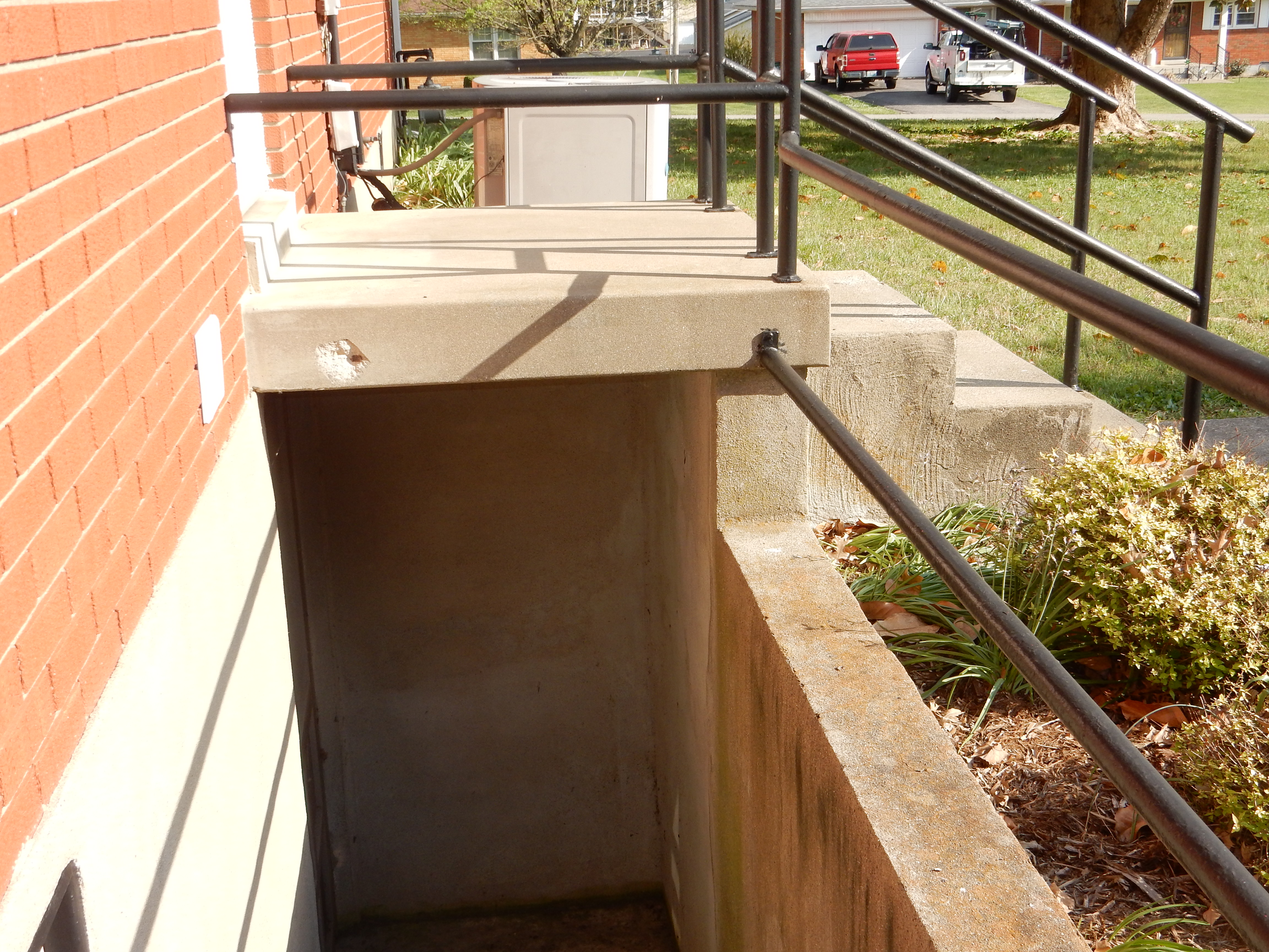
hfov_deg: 43.9
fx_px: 1576
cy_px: 476
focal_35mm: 43
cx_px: 634
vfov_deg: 33.6
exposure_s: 1/400
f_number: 4.2
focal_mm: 7.6
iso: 125
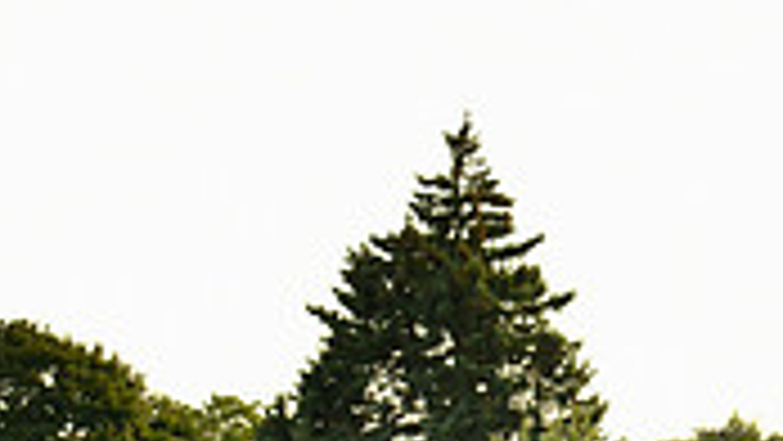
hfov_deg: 8.6
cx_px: 1148
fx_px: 5067
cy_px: 677
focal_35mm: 244
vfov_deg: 4.9
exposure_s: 1/640
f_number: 4
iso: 500
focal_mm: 70
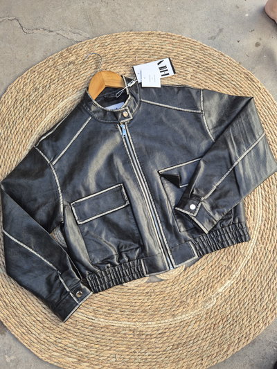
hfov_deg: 58.9
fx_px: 245
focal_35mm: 23
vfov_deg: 73.9
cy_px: 184
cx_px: 138
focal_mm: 5.4
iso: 40
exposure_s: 1/180
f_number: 1.8
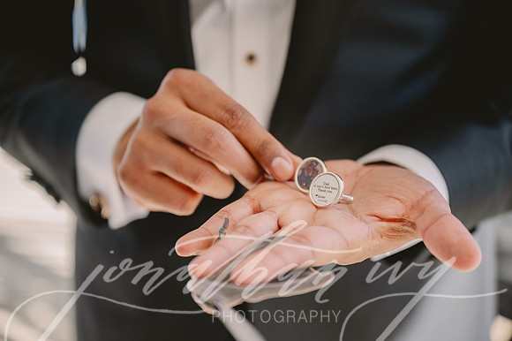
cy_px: 170
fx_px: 995
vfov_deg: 19.4
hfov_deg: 28.9
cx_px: 256
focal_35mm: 70
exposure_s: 1/250
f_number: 2.8
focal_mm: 70
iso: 50
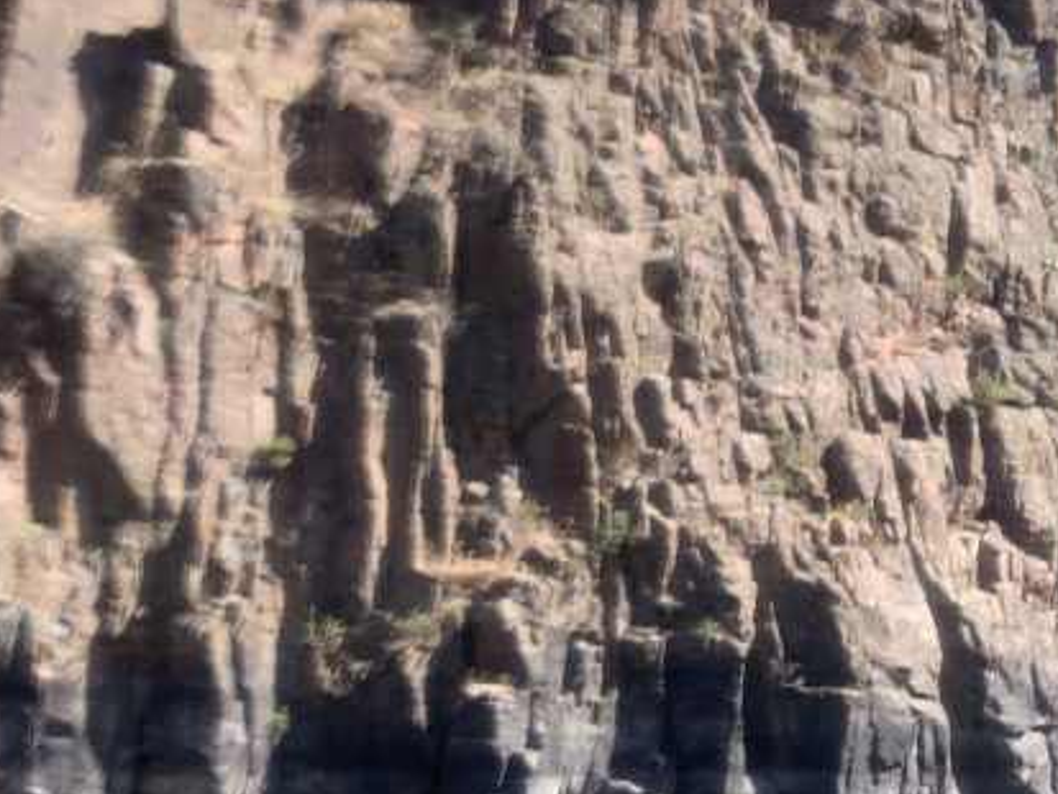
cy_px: 356
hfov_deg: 15.1
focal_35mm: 129
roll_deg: +0.3
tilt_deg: +9.1
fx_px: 3944
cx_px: 1004
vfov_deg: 11.5
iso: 16
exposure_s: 1/440
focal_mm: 6
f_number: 2.4
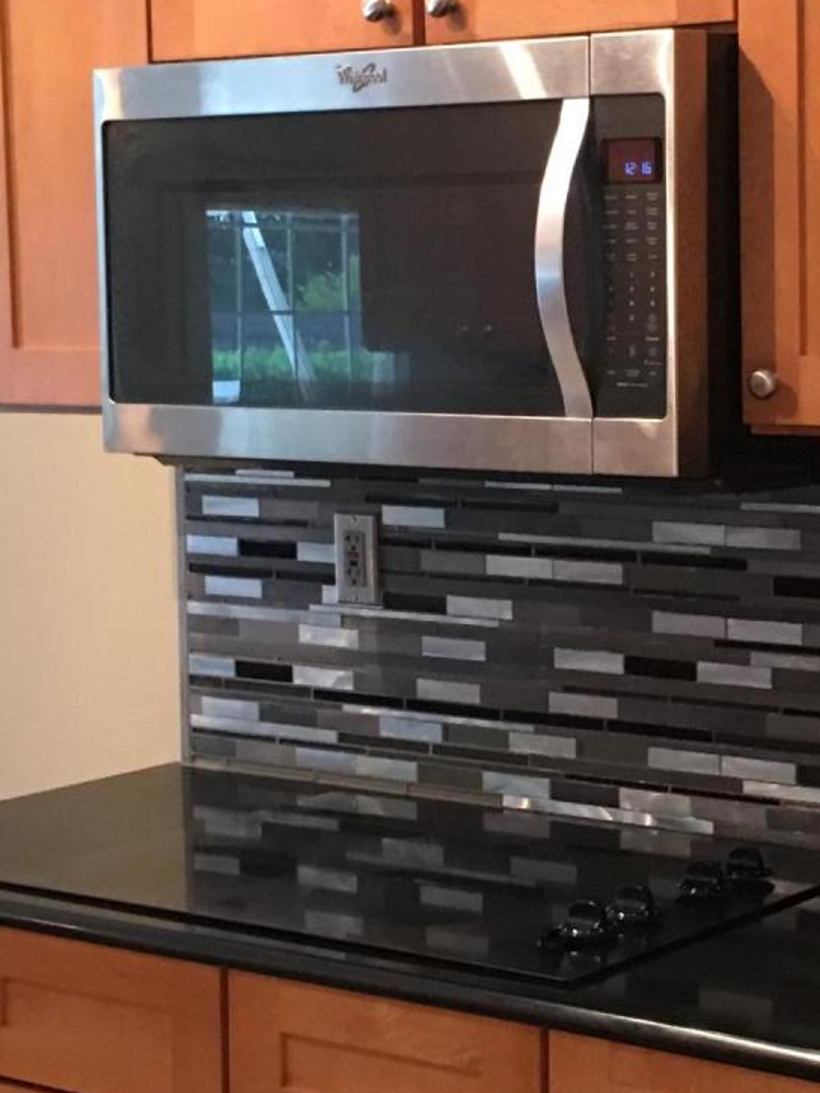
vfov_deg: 24.4
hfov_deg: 18.1
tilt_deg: -4.1
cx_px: 754
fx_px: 2526
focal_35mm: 80
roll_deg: +0.2
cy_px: 525
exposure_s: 1/15
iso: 80
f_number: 2.2
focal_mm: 4.15
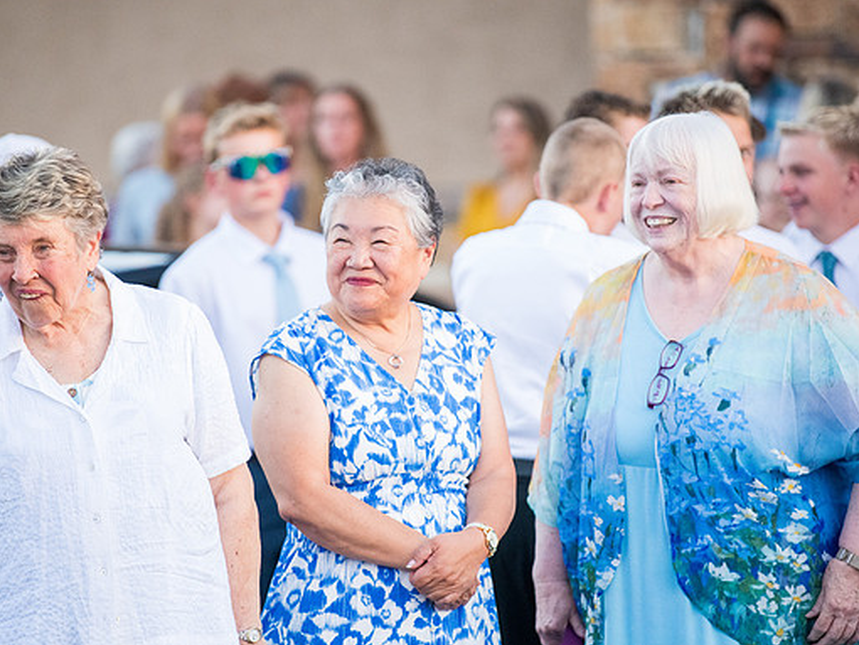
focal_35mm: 249
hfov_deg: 7.9
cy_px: 322
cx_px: 392
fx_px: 6182
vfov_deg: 6.0
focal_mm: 190
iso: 4000
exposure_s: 1/1600
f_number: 2.8
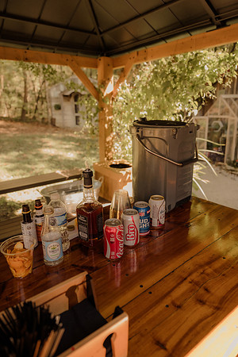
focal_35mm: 24
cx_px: 119
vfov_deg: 73.7
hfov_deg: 53.1
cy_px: 178
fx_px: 238
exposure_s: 1/640
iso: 1250
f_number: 3.2
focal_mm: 24
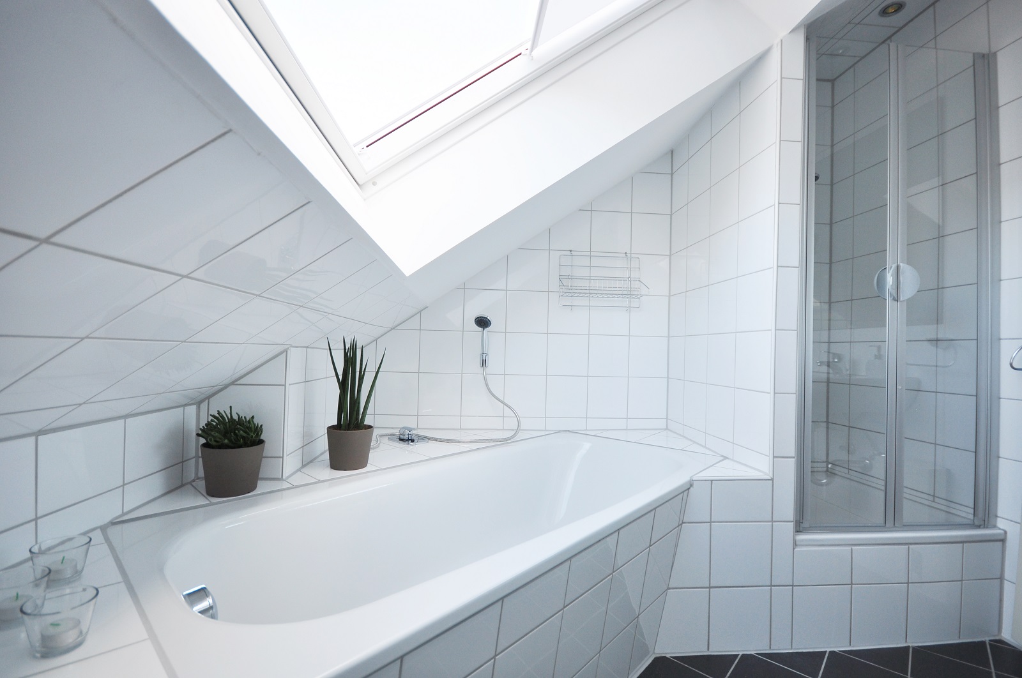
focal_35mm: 15
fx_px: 425
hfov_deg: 100.5
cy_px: 339
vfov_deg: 77.2
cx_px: 511
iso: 200
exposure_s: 1/100
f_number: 5
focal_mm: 10
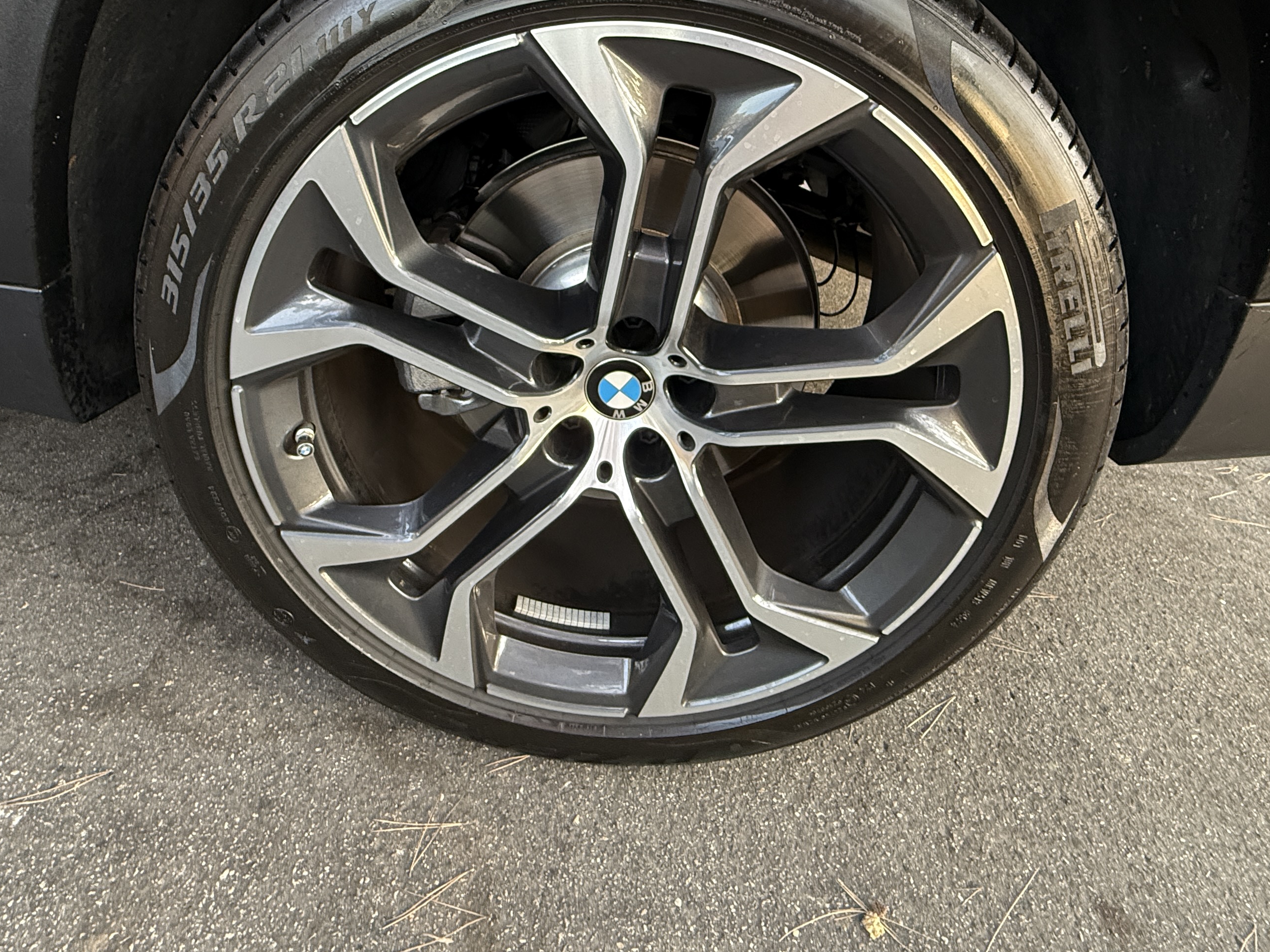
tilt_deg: -21.5
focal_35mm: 22
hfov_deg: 76.3
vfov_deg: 58.2
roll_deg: -7.9
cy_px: 248
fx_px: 807
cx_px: 604
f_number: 2.2
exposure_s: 1/88
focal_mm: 2.22
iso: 400
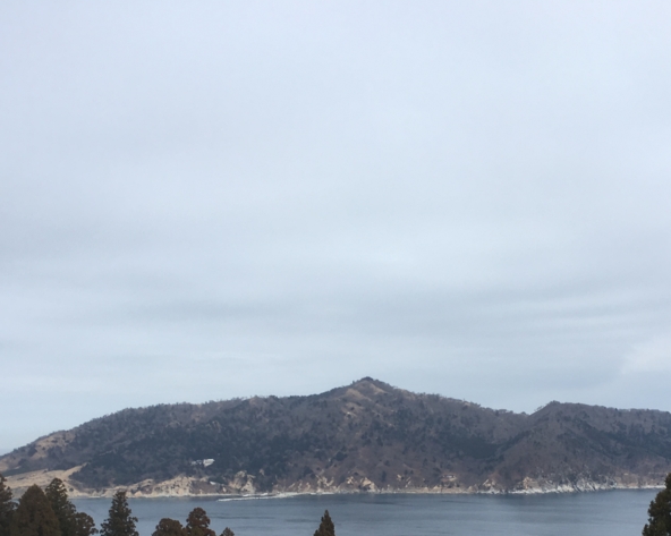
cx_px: 360
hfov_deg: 38.0
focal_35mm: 49
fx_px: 973
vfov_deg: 30.1
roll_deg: +0.3
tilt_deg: +0.3
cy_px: 427
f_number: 2.2
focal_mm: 4.15
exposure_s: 1/855
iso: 25
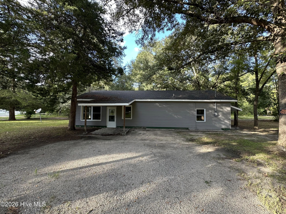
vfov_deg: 85.7
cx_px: 143
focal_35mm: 14
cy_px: 107
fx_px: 116
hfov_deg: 102.1
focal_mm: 2.22
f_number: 2.2
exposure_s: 1/99
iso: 64
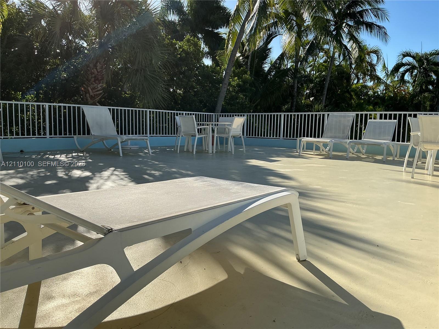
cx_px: 220
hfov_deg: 61.7
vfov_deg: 48.2
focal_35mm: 29
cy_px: 164
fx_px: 368
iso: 25
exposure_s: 1/2427
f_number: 1.8
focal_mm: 3
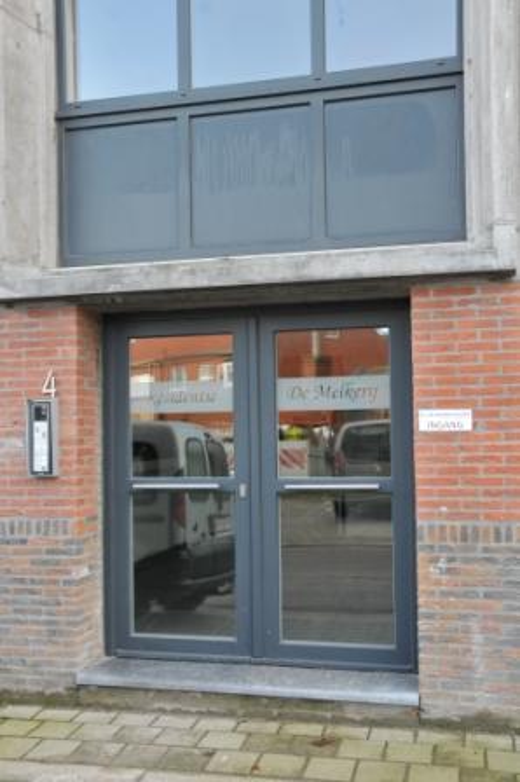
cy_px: 391
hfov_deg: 34.2
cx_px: 260
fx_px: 846
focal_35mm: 39
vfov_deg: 49.6
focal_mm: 26
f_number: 5.6
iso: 400
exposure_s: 1/125
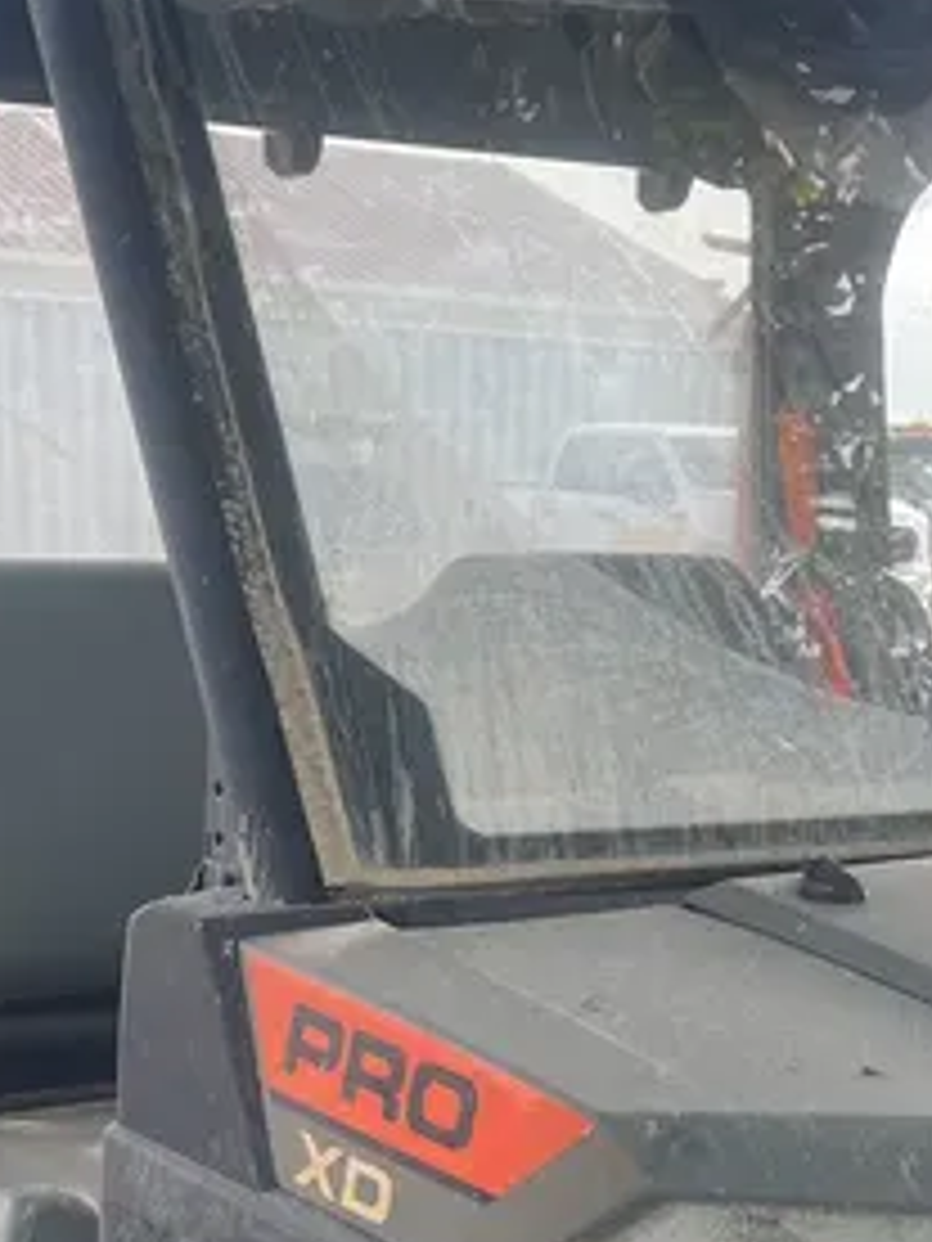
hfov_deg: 21.3
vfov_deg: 26.3
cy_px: 1321
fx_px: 2477
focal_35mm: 69
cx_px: 558
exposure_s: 1/416
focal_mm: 5.1
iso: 50
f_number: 1.6
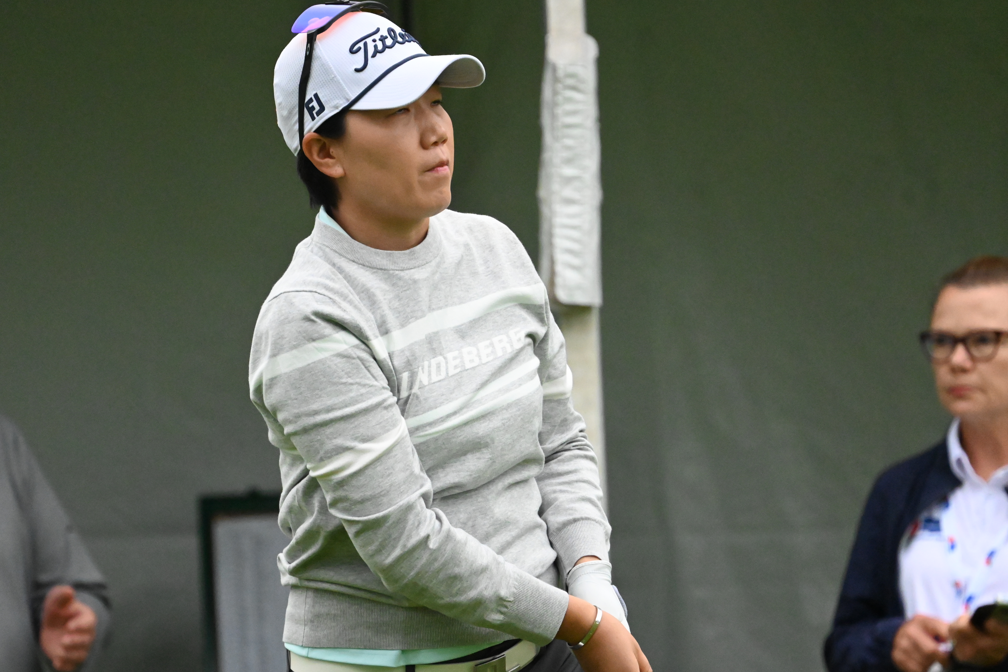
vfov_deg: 2.3
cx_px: 504
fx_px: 16799
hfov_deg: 3.4
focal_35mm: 600
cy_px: 336
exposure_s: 1/3200
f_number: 5.6
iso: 8000
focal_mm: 400
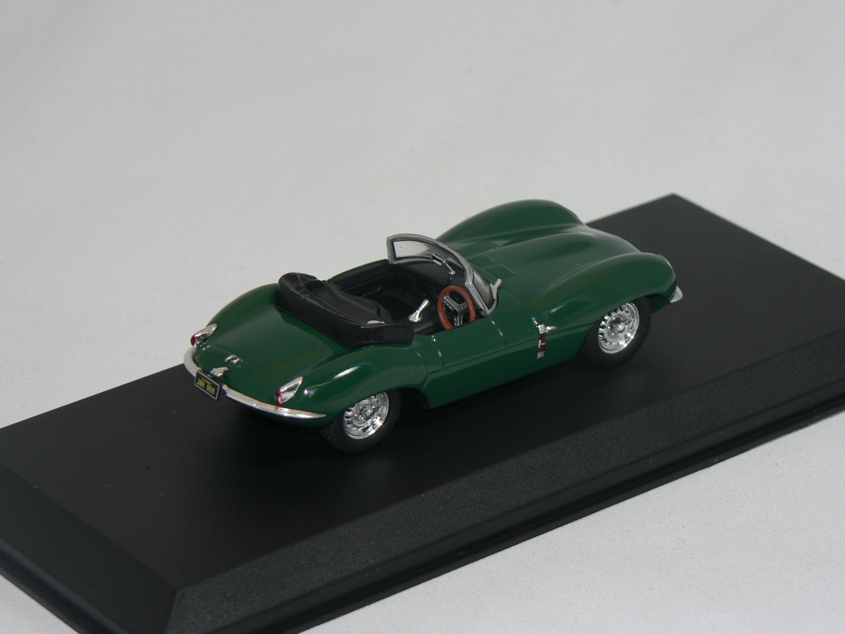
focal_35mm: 151
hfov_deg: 13.1
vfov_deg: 9.8
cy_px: 317
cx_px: 422
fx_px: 3686
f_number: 3.3
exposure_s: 1/60
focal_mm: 25.1
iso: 80
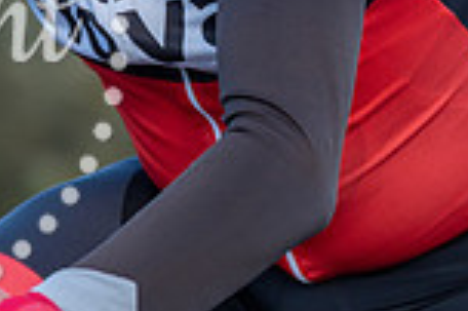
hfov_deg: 4.2
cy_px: -128
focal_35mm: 486
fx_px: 6311
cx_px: 317
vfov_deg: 2.8
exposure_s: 1/640
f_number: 3.2
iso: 125
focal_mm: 127
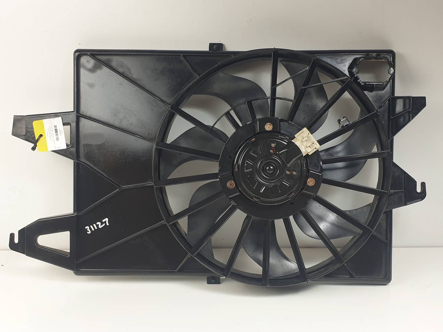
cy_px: 166
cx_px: 222
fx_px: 333
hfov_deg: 67.3
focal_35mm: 26
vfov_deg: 53.1
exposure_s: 1/100
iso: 50
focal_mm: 4.3
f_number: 2.4
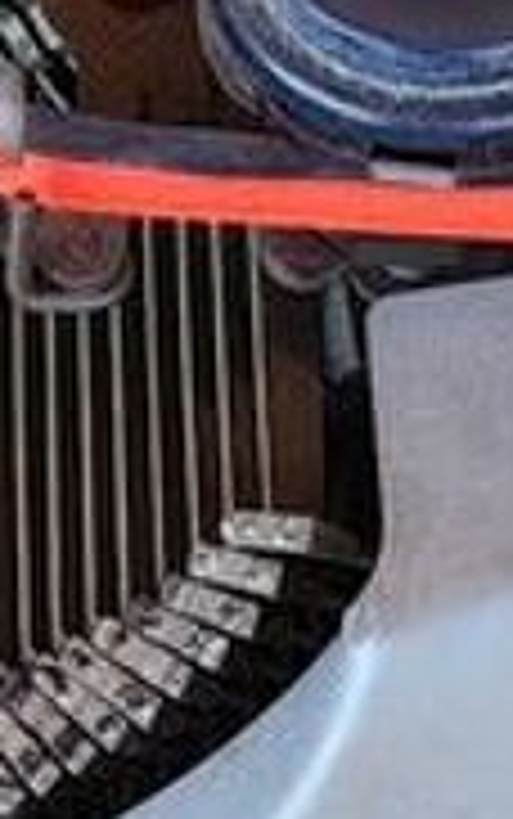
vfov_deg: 8.4
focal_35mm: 249
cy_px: 97
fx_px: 5561
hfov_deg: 5.2
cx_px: -522
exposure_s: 1/100
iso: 114
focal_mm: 5.25
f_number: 1.75
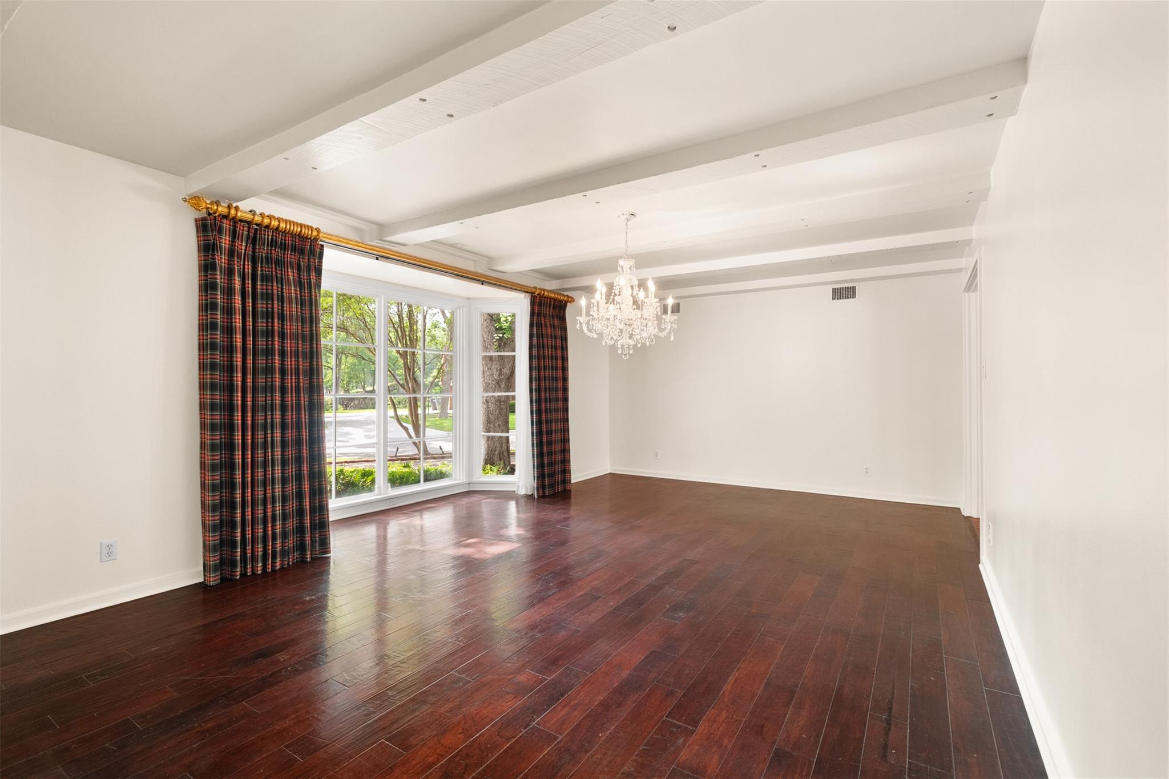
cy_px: 390
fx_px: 519
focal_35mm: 16
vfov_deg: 73.7
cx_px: 584
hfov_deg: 96.7
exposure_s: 1/3
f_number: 9
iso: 800
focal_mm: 16
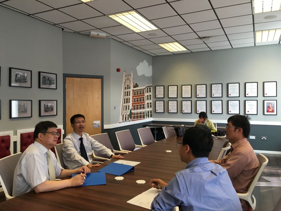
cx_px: 140
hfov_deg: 61.7
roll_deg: +0.4
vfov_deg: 48.2
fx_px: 235
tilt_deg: +0.1
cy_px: 106
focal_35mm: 29
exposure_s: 1/33
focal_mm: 4.15
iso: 50
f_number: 2.2
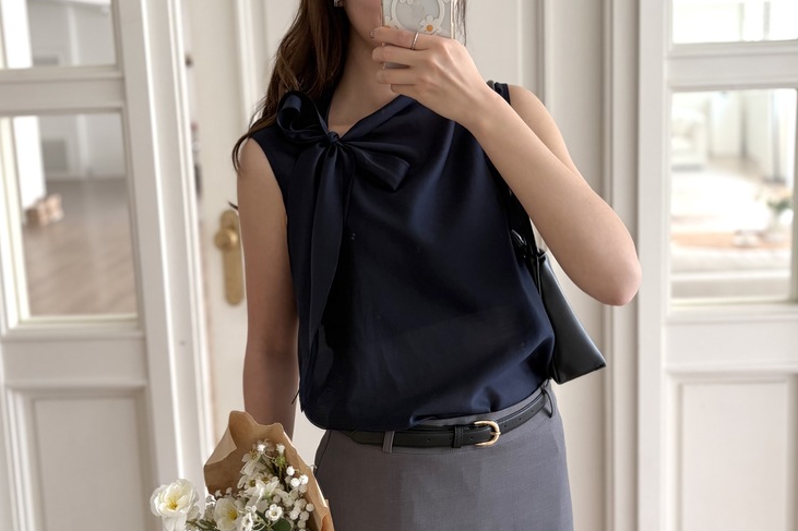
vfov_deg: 35.7
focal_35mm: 37
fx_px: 820
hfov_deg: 51.9
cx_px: 405
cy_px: 192
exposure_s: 1/60
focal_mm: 5.96
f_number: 1.6
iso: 160
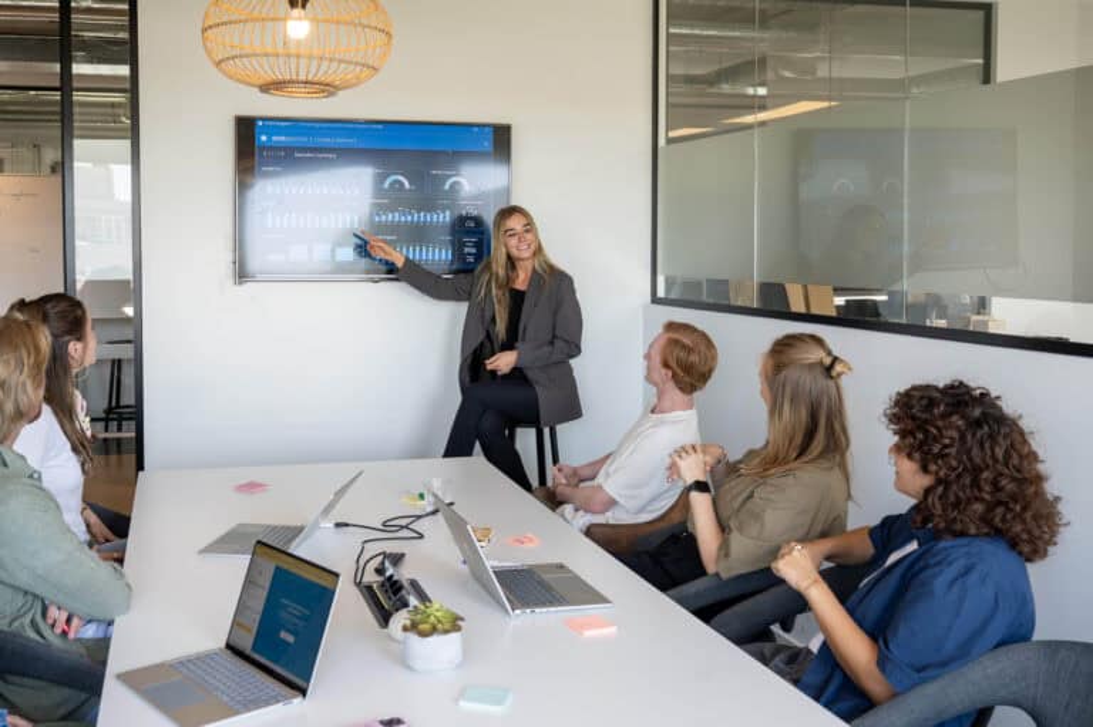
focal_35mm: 35
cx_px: 546
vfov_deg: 37.8
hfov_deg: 54.5
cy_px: 364
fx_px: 1062
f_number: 4.5
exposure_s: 1/320
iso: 1250
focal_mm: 35
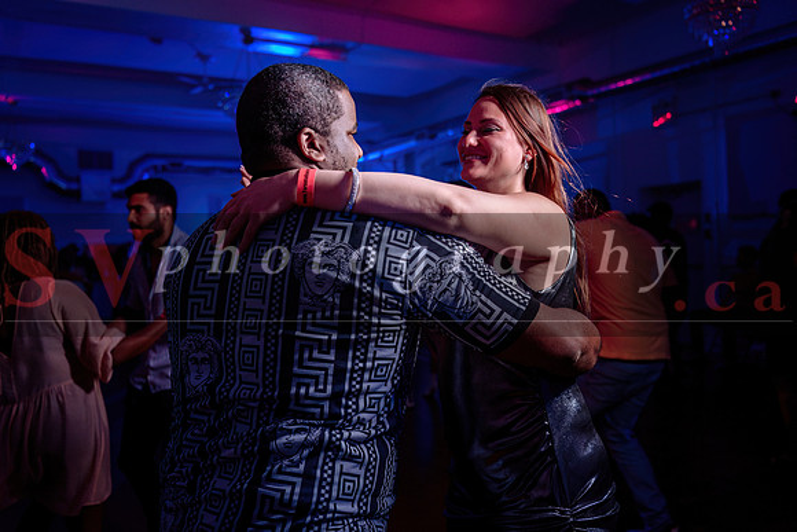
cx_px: 398
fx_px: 709
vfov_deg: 41.1
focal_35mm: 32
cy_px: 266
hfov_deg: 58.7
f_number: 3.2
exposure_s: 1/80
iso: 800
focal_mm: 32
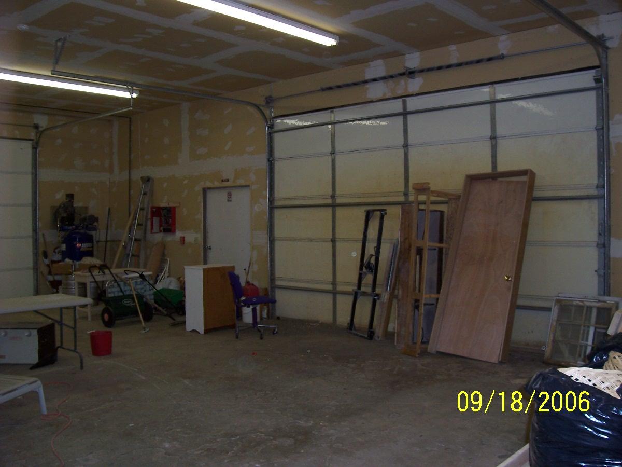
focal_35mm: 34
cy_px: 234
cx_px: 311
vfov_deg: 41.8
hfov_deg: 54.0
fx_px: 611
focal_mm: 5.6
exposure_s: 1/60
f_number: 2.7
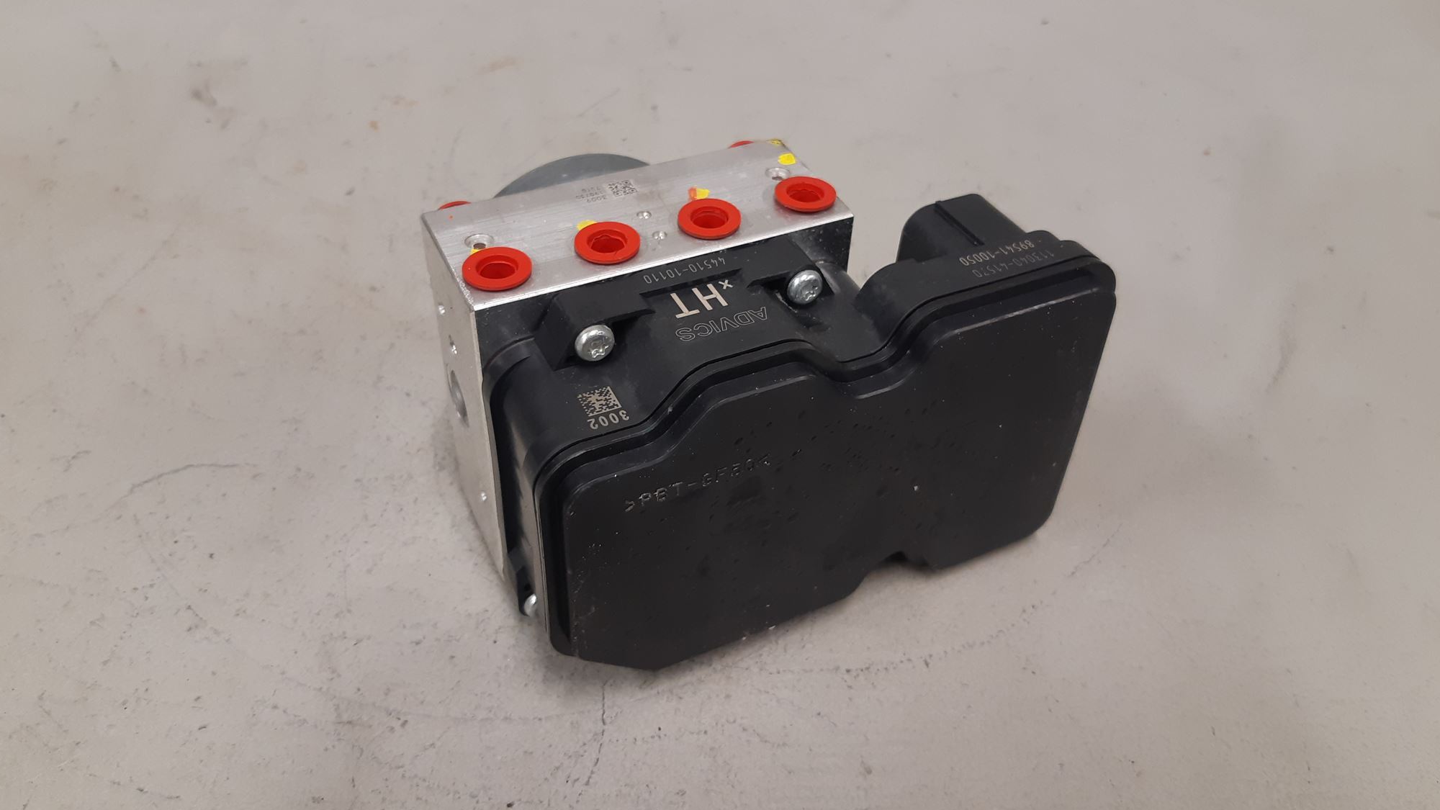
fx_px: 1107
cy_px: 340
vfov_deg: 40.1
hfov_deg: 66.1
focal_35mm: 29
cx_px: 720
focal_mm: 3.93
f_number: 1.7
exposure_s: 1/50
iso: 125
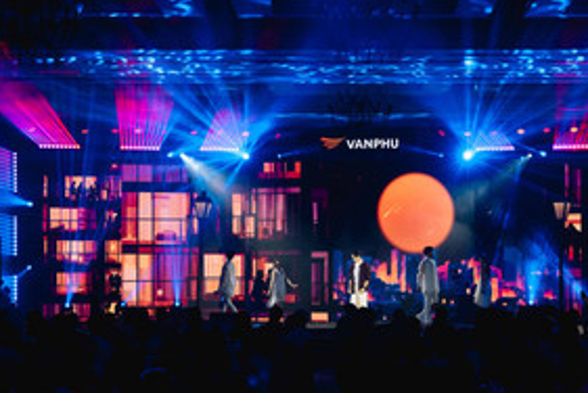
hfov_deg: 31.3
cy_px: 268
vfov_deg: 21.2
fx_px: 1046
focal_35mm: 64
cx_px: 362
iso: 1600
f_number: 3.5
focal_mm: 36
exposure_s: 1/100
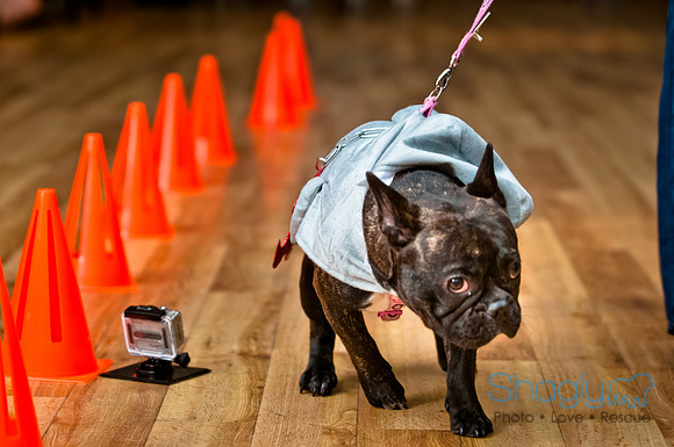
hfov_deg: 17.1
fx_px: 2244
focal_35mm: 120
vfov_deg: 11.4
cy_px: 224
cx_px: 337
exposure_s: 1/200
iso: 200
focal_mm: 80
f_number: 2.8
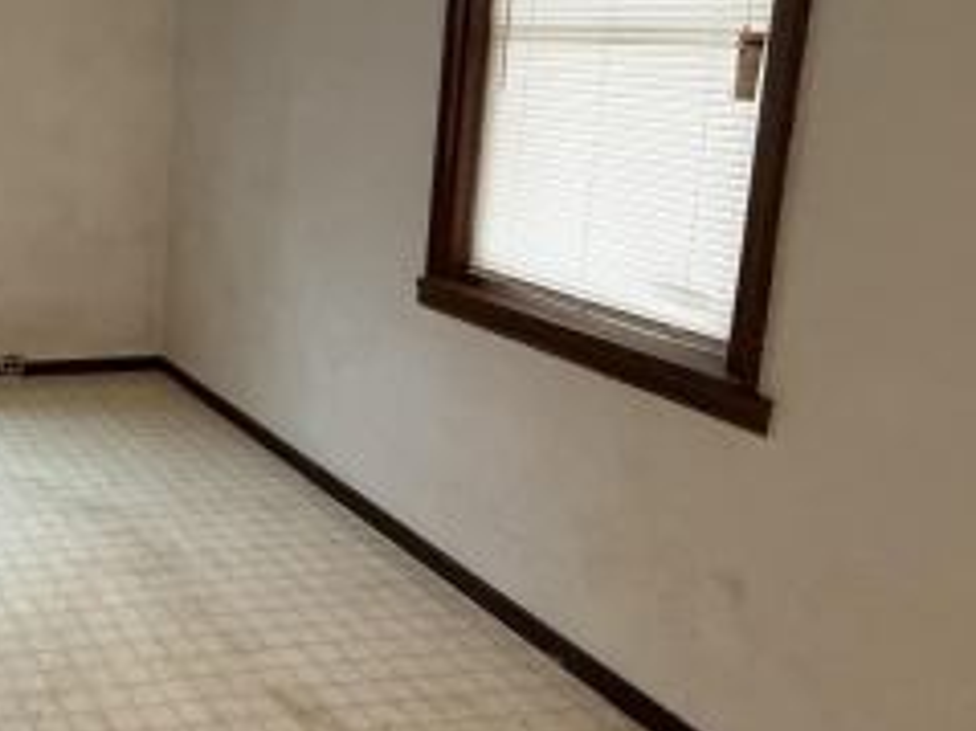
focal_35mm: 39
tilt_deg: -8.1
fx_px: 1099
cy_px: 196
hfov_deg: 39.1
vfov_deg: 36.1
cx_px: -104
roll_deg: +0.3
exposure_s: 1/60
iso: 640
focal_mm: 2.22
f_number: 2.2
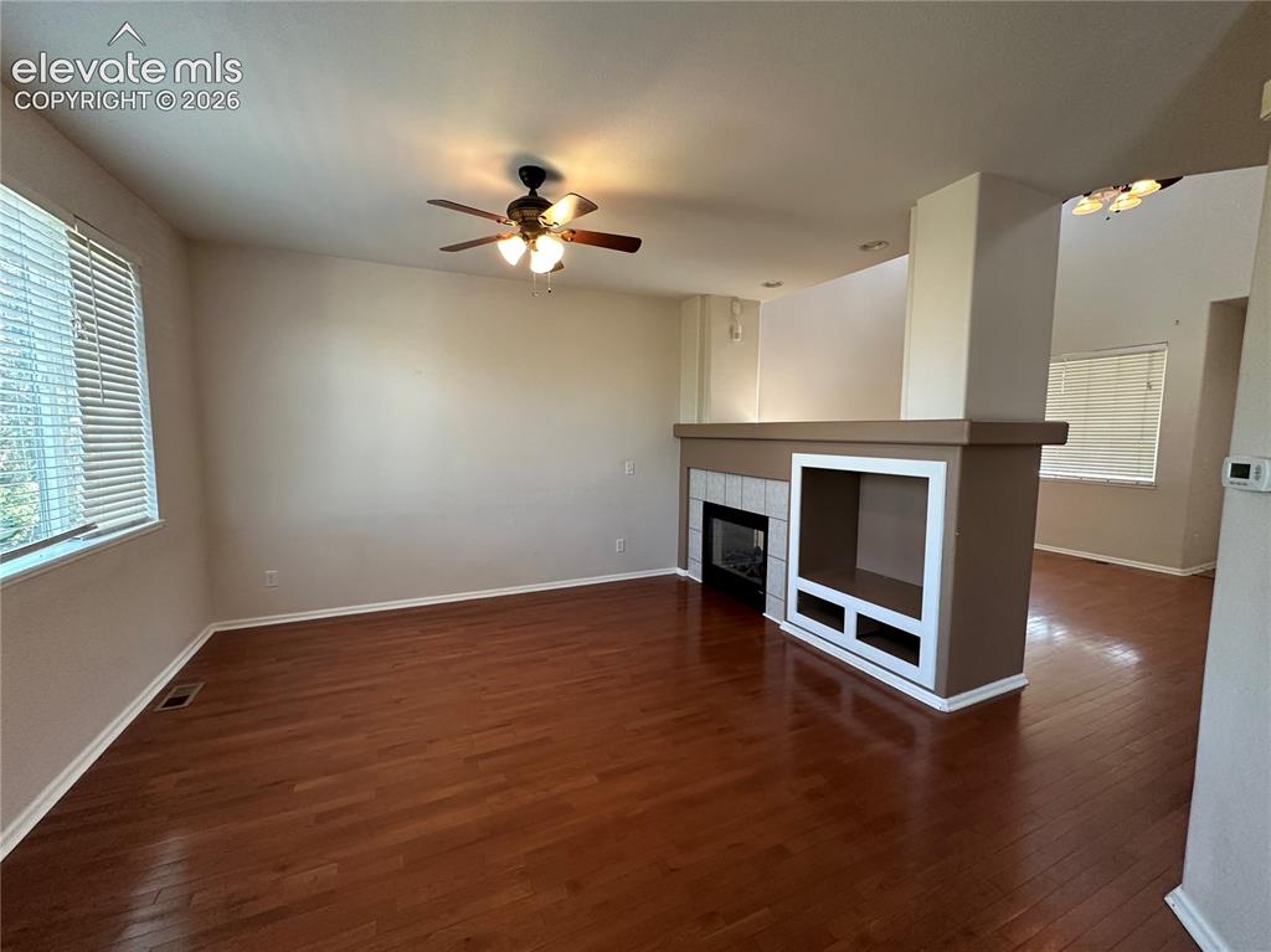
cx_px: 636
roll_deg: -0.2
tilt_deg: -4.6
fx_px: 514
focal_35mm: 14
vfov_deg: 85.6
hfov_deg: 102.1
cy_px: 476
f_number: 2.2
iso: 250
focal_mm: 2.22
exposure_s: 1/120
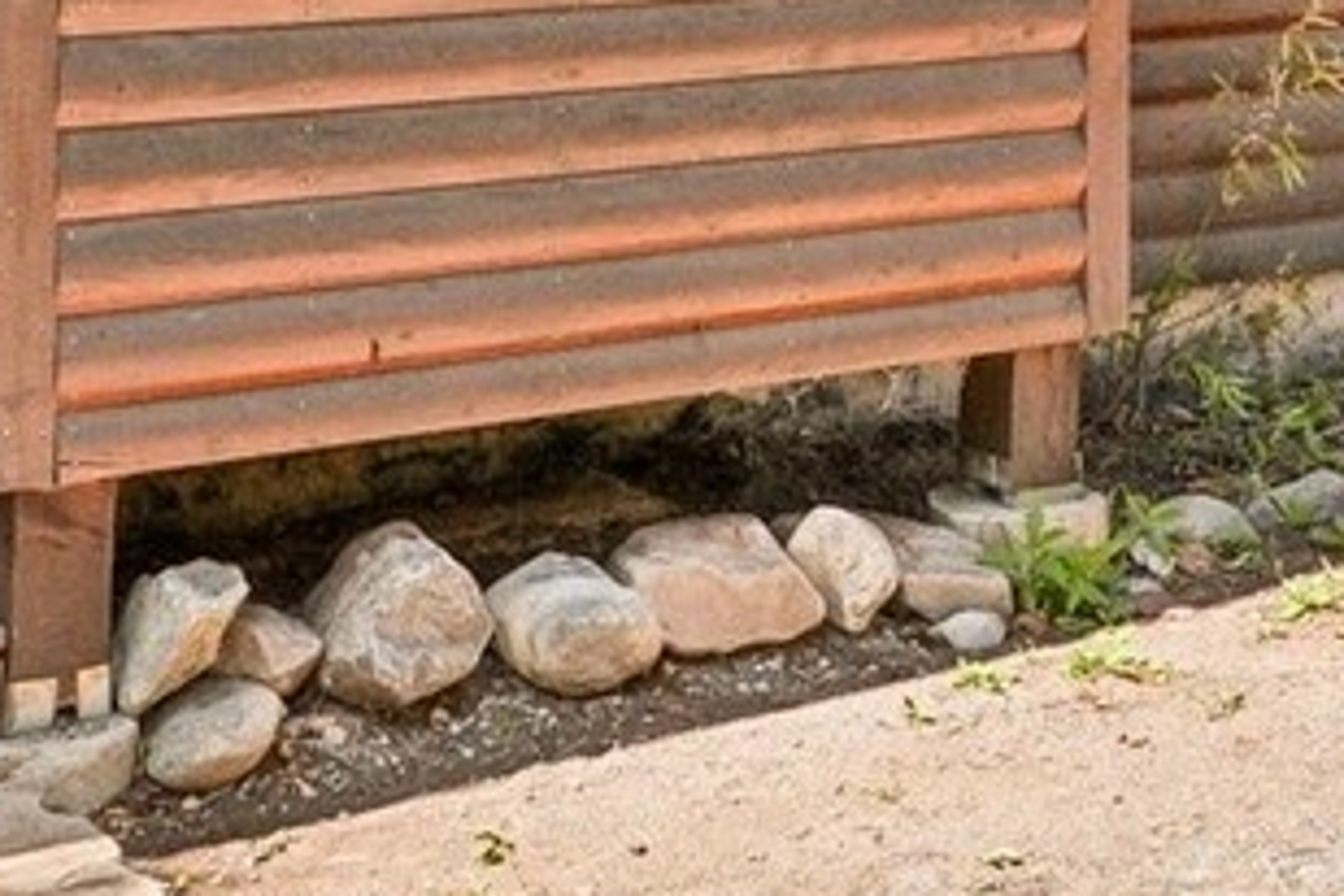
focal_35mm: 99
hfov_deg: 20.3
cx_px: 1124
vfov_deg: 12.9
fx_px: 3696
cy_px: -550
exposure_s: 1/200
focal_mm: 12
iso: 100
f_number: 8
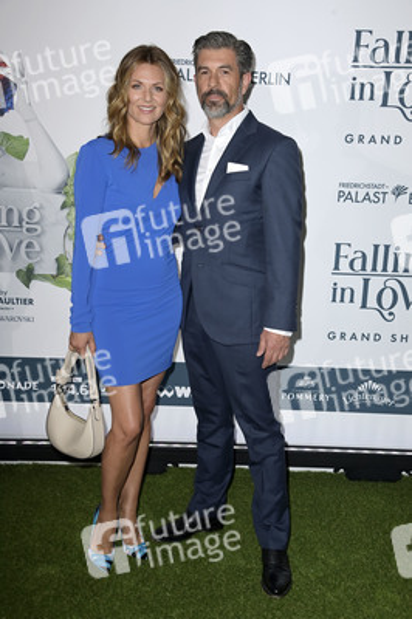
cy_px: 310
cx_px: 206
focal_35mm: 48
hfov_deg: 28.0
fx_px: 825
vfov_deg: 41.1
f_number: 6.3
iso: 640
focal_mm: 48
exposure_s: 1/250
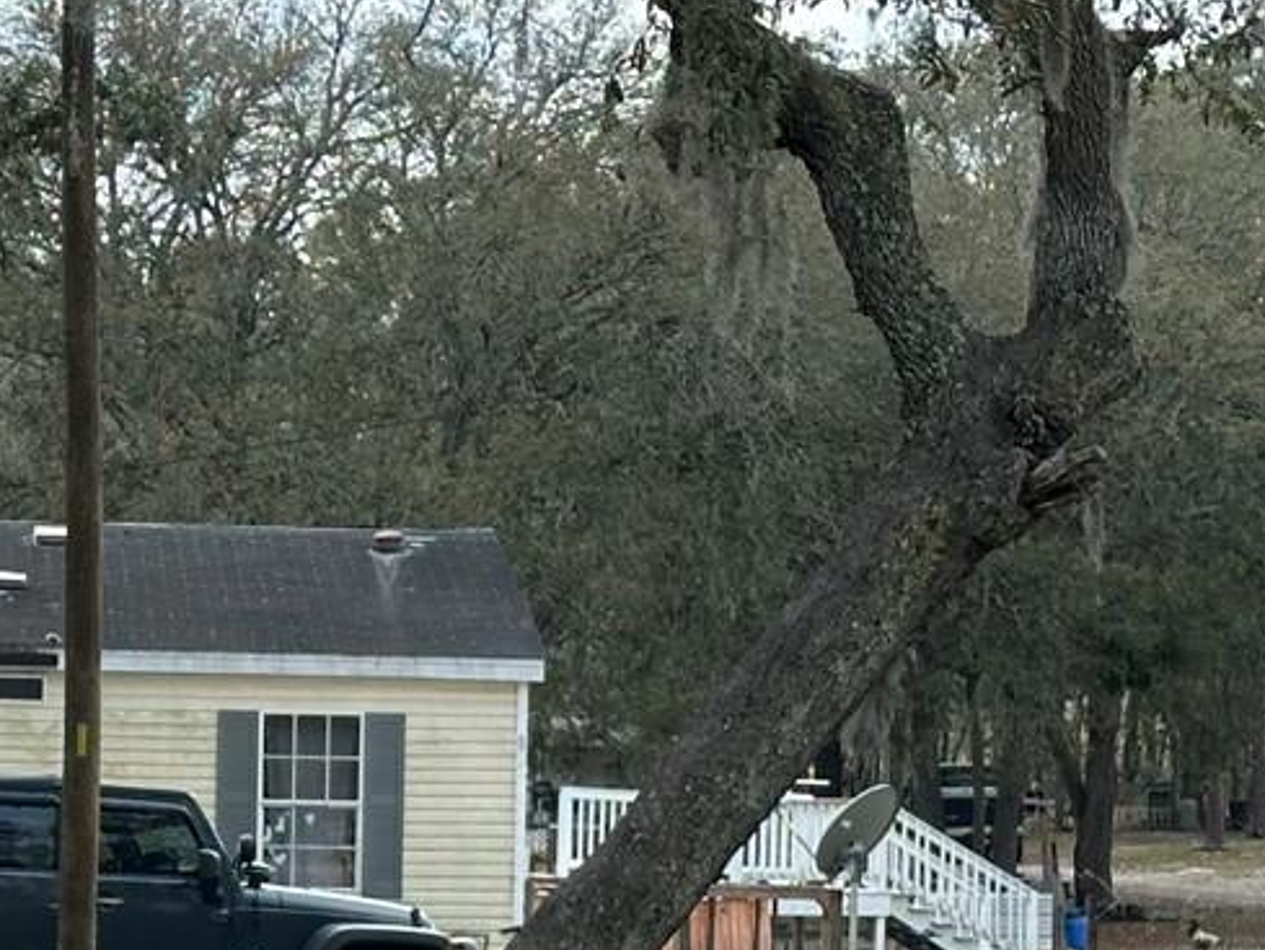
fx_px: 5739
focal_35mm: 157
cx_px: -103
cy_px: 940
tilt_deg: -3.0
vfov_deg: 9.4
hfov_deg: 12.4
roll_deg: -1.0
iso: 64
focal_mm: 6.86
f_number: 1.78
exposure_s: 1/1030
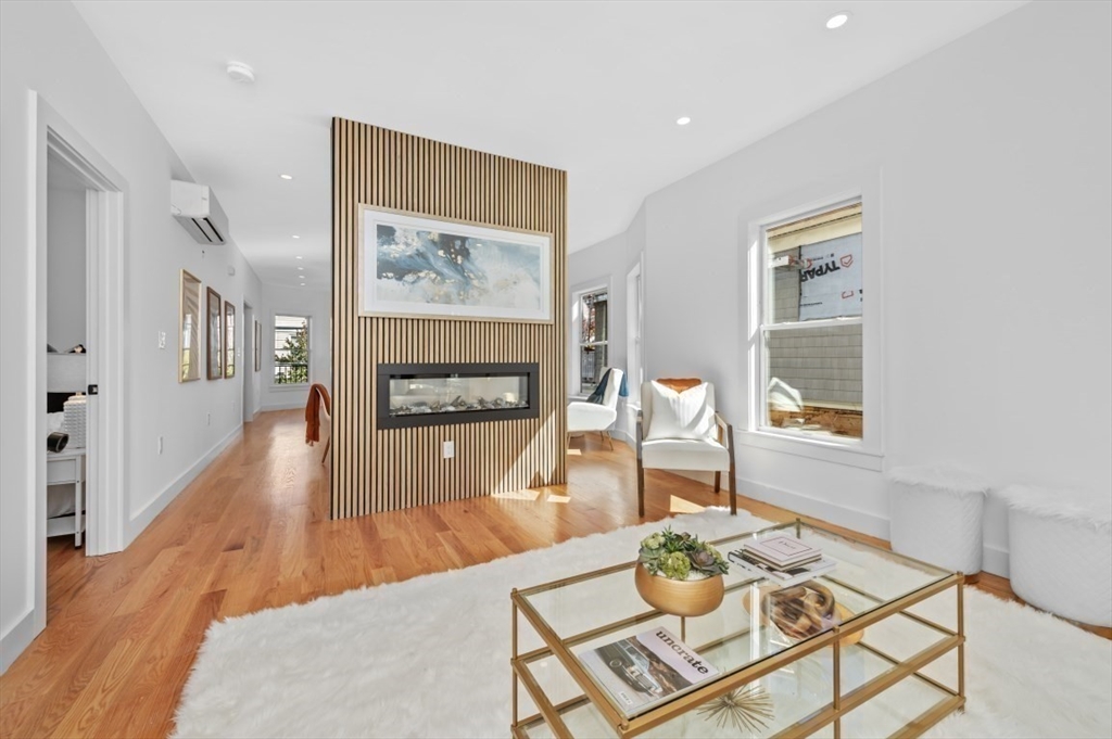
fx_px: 432
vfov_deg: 81.1
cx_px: 556
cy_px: 370
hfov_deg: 104.3
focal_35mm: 14
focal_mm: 14
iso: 100
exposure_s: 1/200
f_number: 5.6
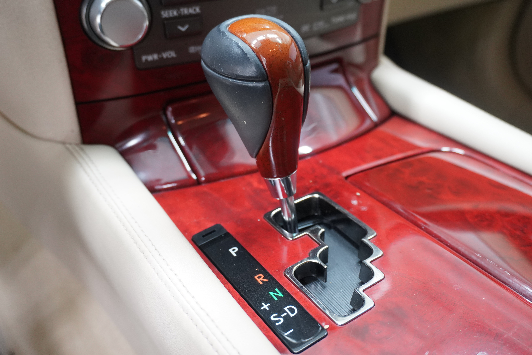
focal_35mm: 36
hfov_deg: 53.1
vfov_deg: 36.9
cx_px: 266
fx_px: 532
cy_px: 178
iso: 1250
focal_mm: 24
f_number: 4.5
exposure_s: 1/60
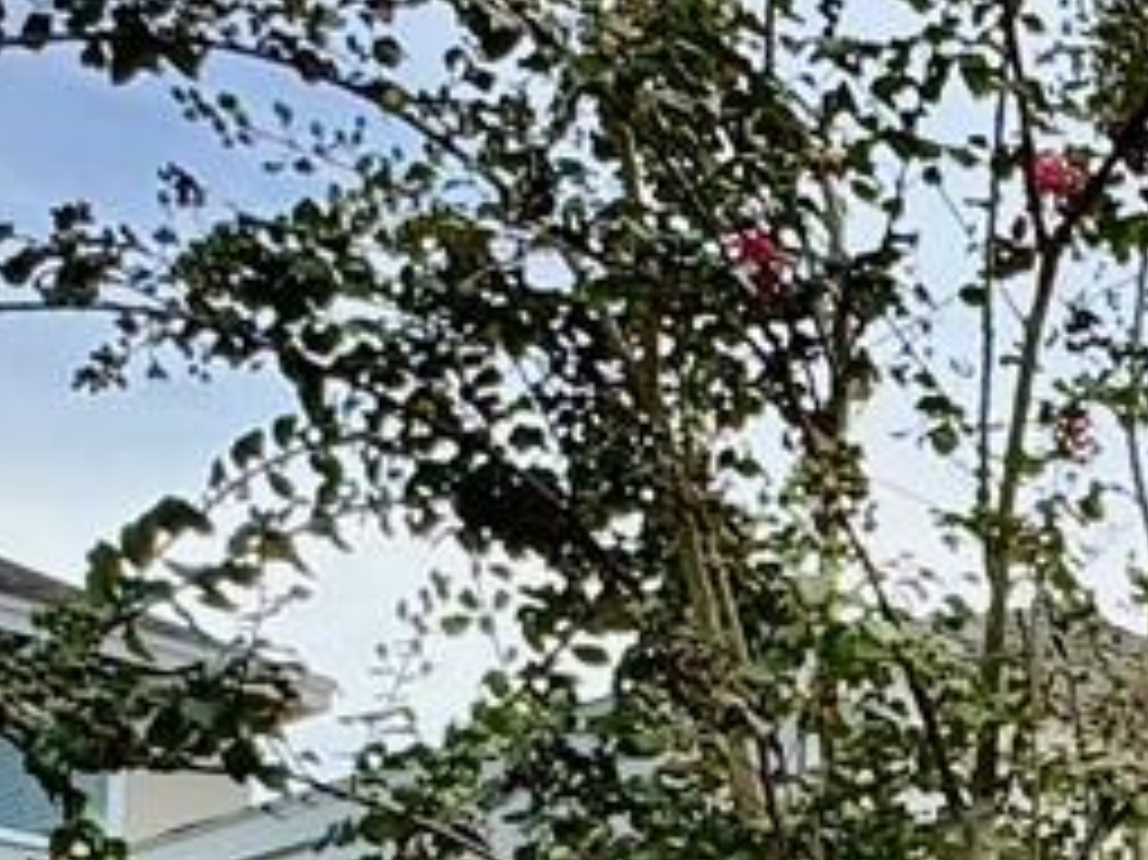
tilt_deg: +5.0
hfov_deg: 19.8
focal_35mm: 88
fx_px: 2917
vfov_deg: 15.4
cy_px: 1315
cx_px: 1634
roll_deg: +0.3
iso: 40
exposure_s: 1/561
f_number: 2.2
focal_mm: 2.22
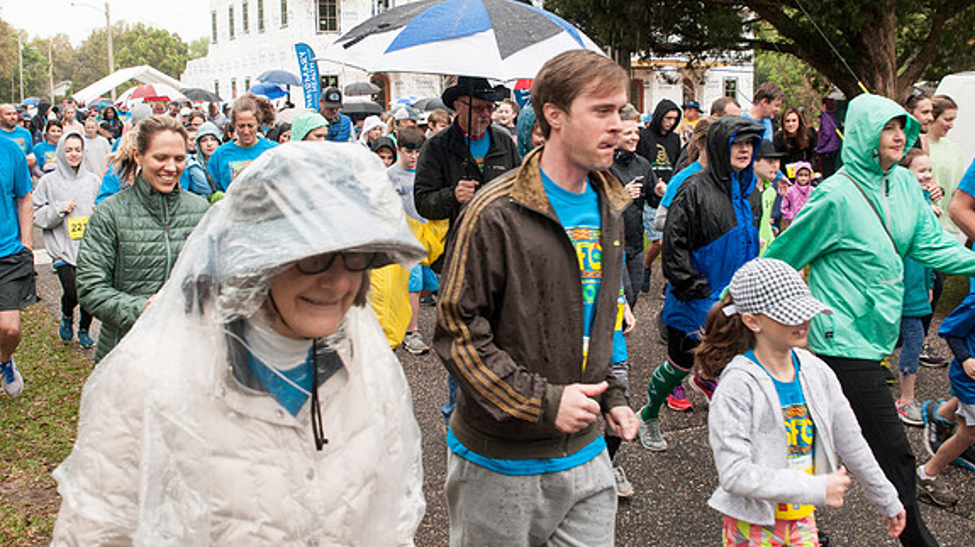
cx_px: 487
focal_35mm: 38
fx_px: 982
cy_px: 228
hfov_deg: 52.8
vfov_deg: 31.1
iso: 1000
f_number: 5.6
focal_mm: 24
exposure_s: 1/250
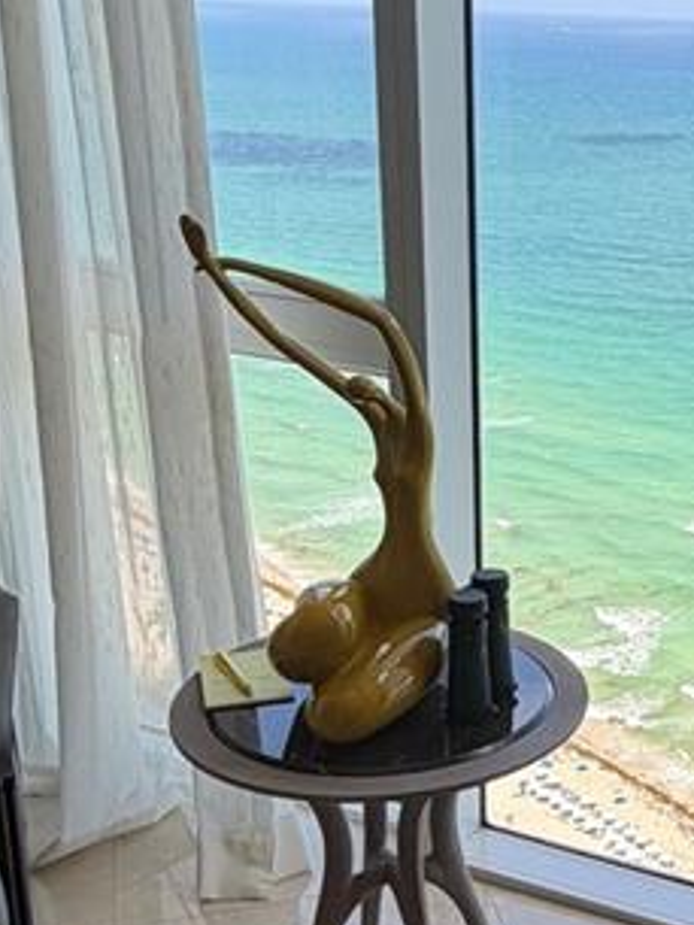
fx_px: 1469
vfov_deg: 34.7
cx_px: 721
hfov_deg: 25.1
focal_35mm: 55
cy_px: 604
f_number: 2.2
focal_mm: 2.22
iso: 20
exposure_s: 1/120
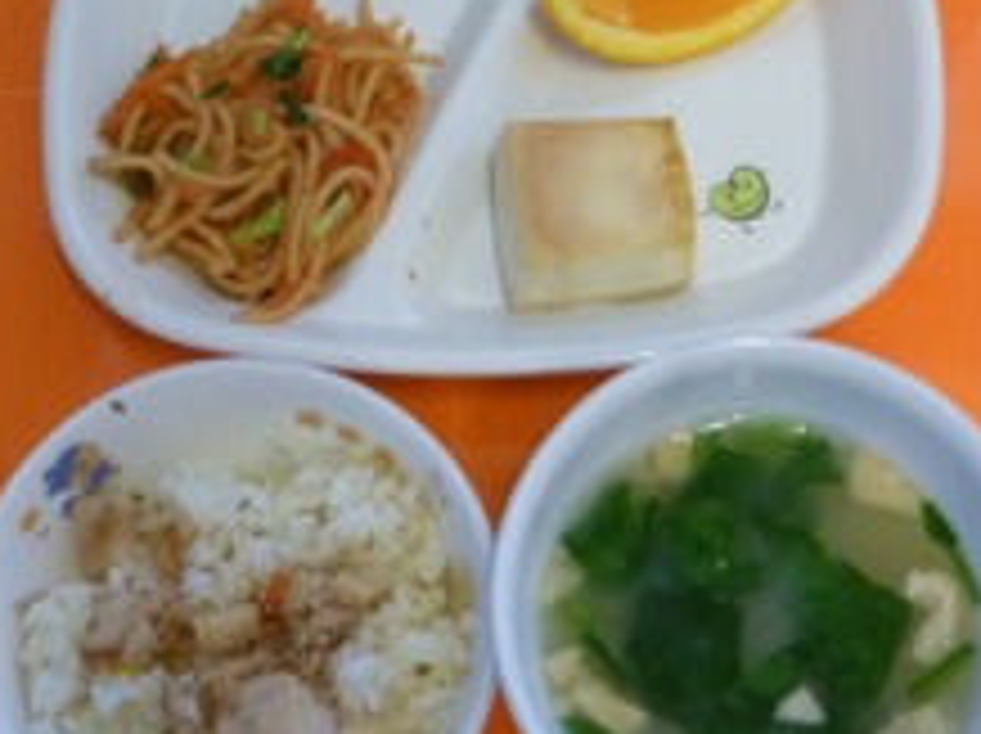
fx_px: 1727
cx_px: 441
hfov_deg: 31.7
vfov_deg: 24.0
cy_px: 329
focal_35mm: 61
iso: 400
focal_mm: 6.8
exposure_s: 1/10
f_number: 4.5
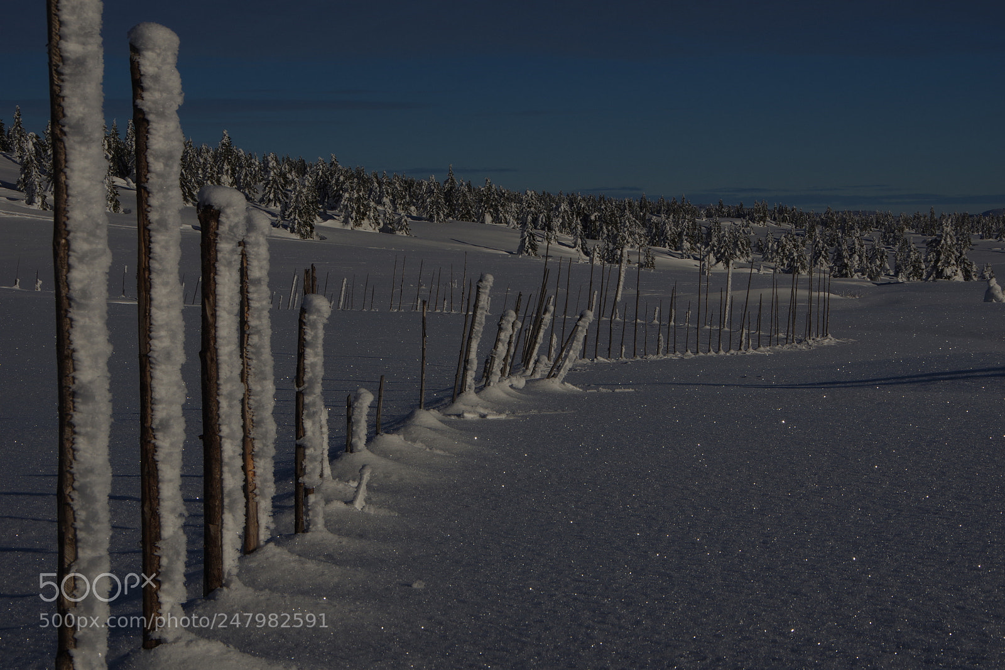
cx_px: 502
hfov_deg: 25.7
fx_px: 2205
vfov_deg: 17.3
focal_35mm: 79
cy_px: 335
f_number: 20
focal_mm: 53
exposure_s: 1/200
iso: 100
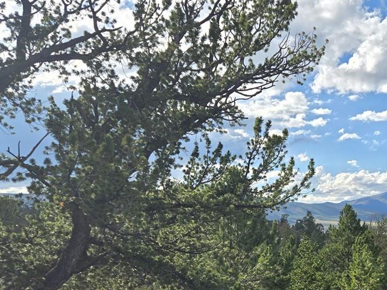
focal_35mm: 55
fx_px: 615
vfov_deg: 25.9
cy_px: 251
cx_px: 381
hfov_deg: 32.3
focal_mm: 5.4
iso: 25
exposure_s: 1/1765
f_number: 1.8
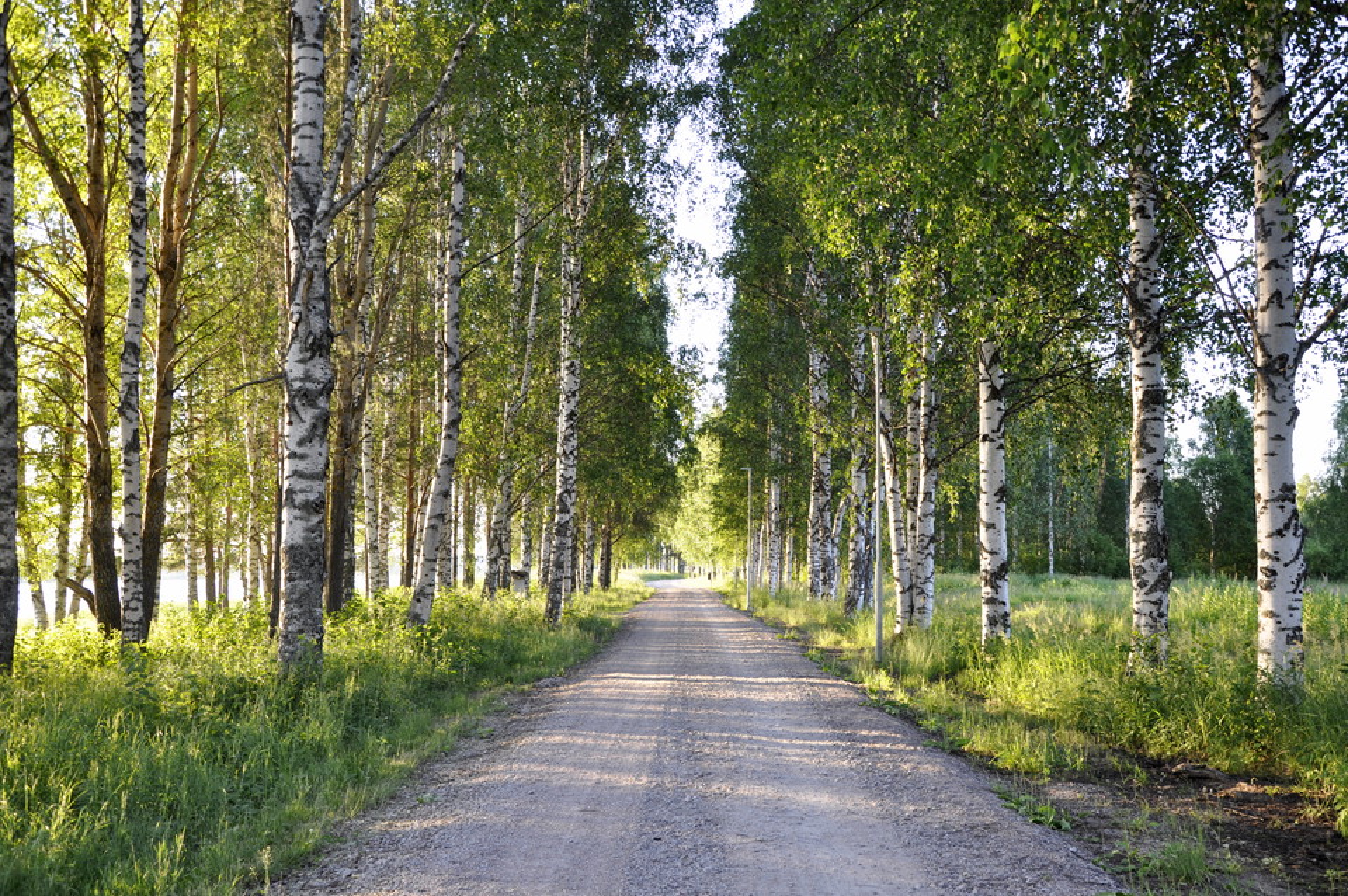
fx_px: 1347
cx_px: 674
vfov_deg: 36.8
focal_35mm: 36
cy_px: 448
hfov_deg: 53.2
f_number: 6.3
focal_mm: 24
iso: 200
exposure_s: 1/40
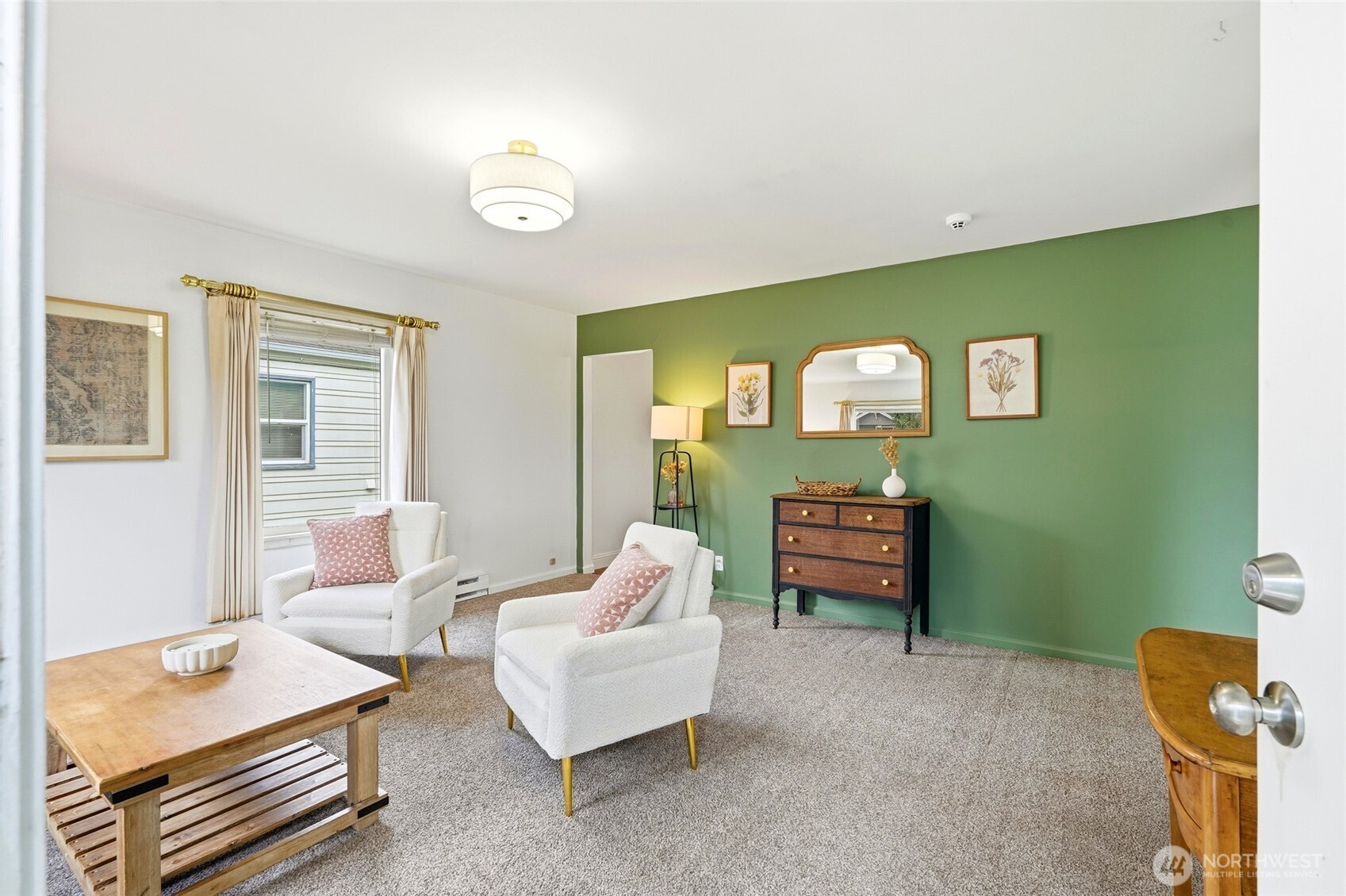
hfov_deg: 96.8
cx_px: 673
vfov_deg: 73.7
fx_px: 598
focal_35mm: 16
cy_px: 448
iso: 400
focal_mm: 16
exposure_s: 1/320
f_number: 9
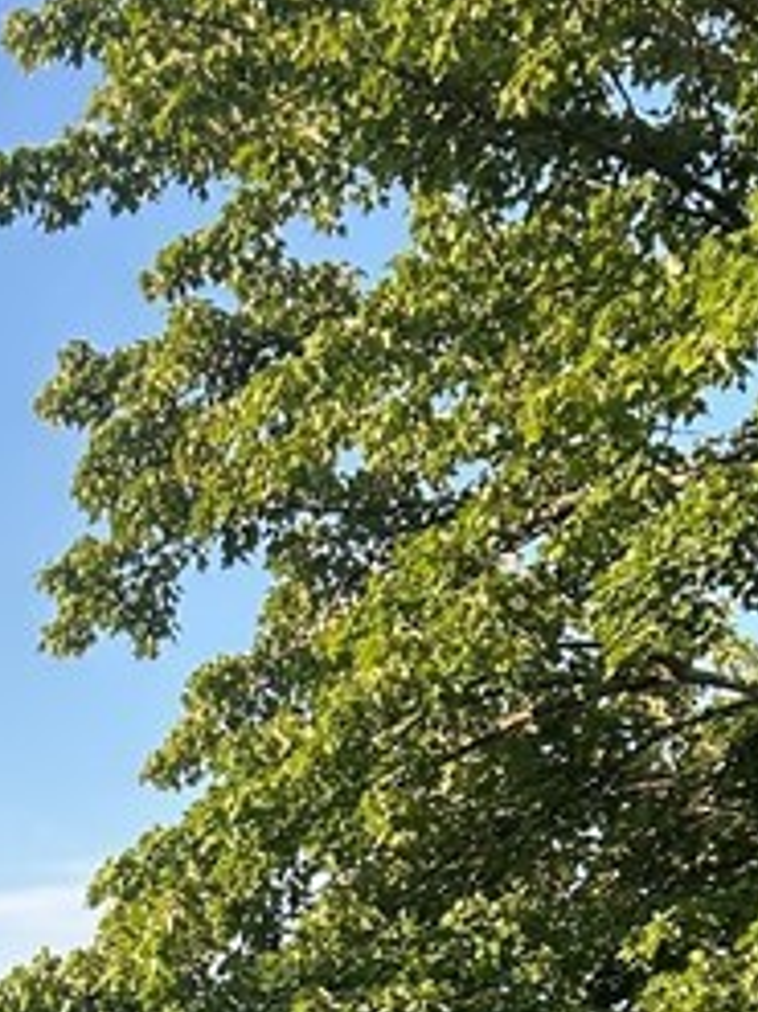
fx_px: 3156
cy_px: 1500
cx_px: -107
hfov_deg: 13.4
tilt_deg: +0.4
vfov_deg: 16.6
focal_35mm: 108
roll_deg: -1.9
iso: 50
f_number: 1.5
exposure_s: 1/748
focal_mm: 5.7
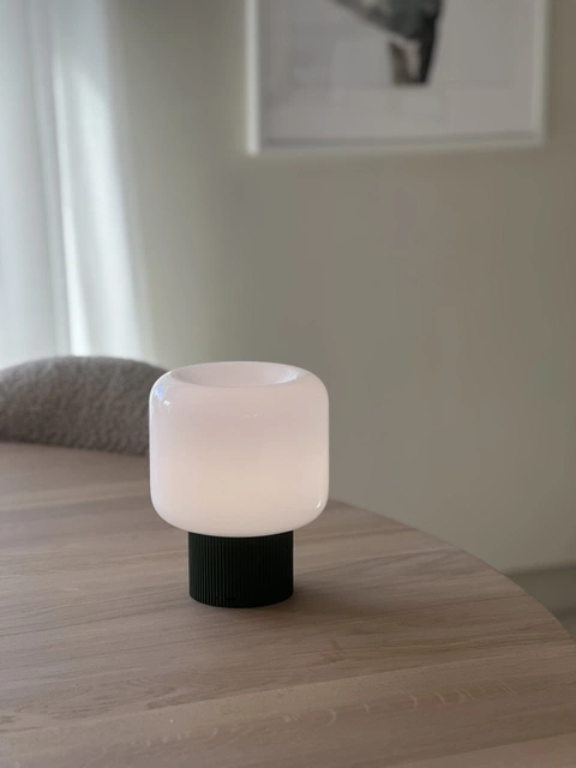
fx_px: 1708
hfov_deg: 19.1
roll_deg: +0.2
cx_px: 288
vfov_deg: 25.3
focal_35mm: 77
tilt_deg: -9.8
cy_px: 384
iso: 64
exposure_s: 1/121
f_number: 2.8
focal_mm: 9
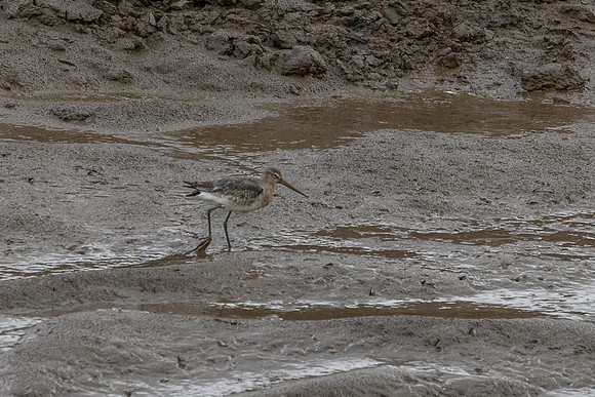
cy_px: 257
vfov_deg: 1.2
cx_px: 318
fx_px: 19682
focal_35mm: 1191
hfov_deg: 1.7
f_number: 6.3
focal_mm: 400
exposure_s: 1/1600
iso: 720
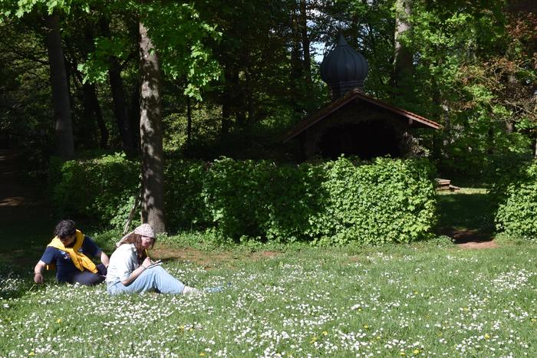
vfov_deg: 18.2
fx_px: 1119
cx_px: 268
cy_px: 179
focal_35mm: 75
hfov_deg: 27.0
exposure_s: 1/320
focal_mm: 50
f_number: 9
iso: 200
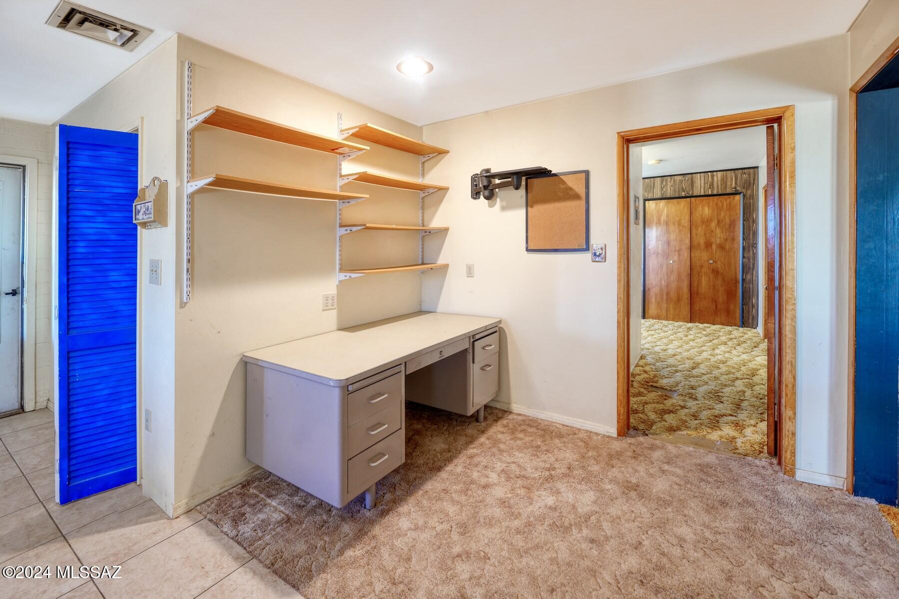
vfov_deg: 81.2
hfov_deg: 104.3
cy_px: 300
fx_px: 350
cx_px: 450
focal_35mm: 14
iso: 400
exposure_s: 1
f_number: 6.3
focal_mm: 14
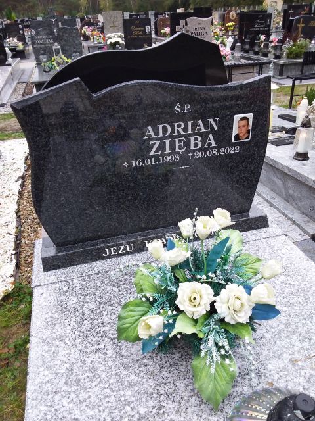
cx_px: 158
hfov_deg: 49.7
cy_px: 210
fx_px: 340
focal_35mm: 28
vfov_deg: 63.4
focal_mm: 2.91
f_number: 1.9
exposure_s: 1/100
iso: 64
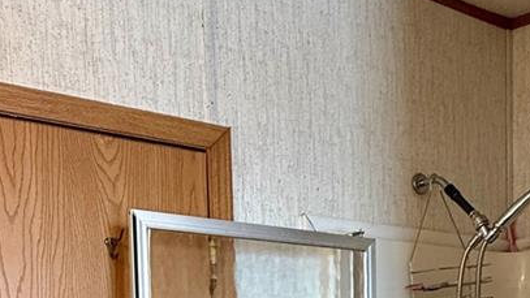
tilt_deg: -2.4
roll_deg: +1.8
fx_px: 632
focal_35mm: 45
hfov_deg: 45.4
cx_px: 249
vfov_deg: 22.8
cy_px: 414
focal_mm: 2.22
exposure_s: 1/120
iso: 200
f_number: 2.2
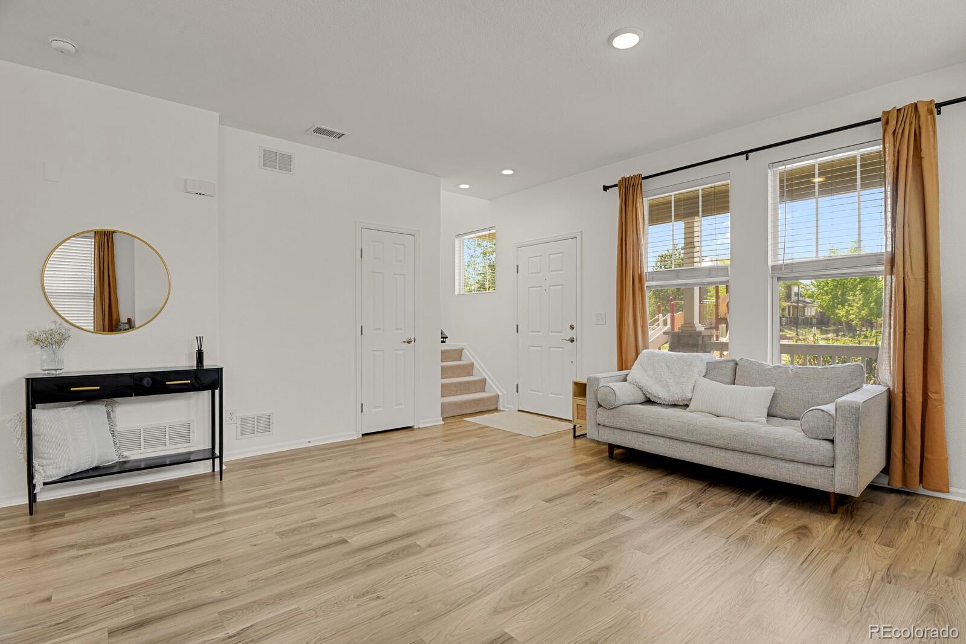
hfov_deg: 93.3
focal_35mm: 17
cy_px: 322
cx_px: 483
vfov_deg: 70.4
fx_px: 456
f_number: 8
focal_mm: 17
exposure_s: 1
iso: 250
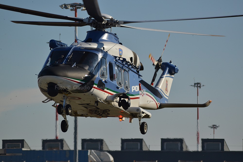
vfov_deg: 4.6
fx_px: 2025
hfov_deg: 6.9
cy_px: 81
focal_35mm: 300
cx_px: 122
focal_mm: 200
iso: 160
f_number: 5.6
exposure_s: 1/2000
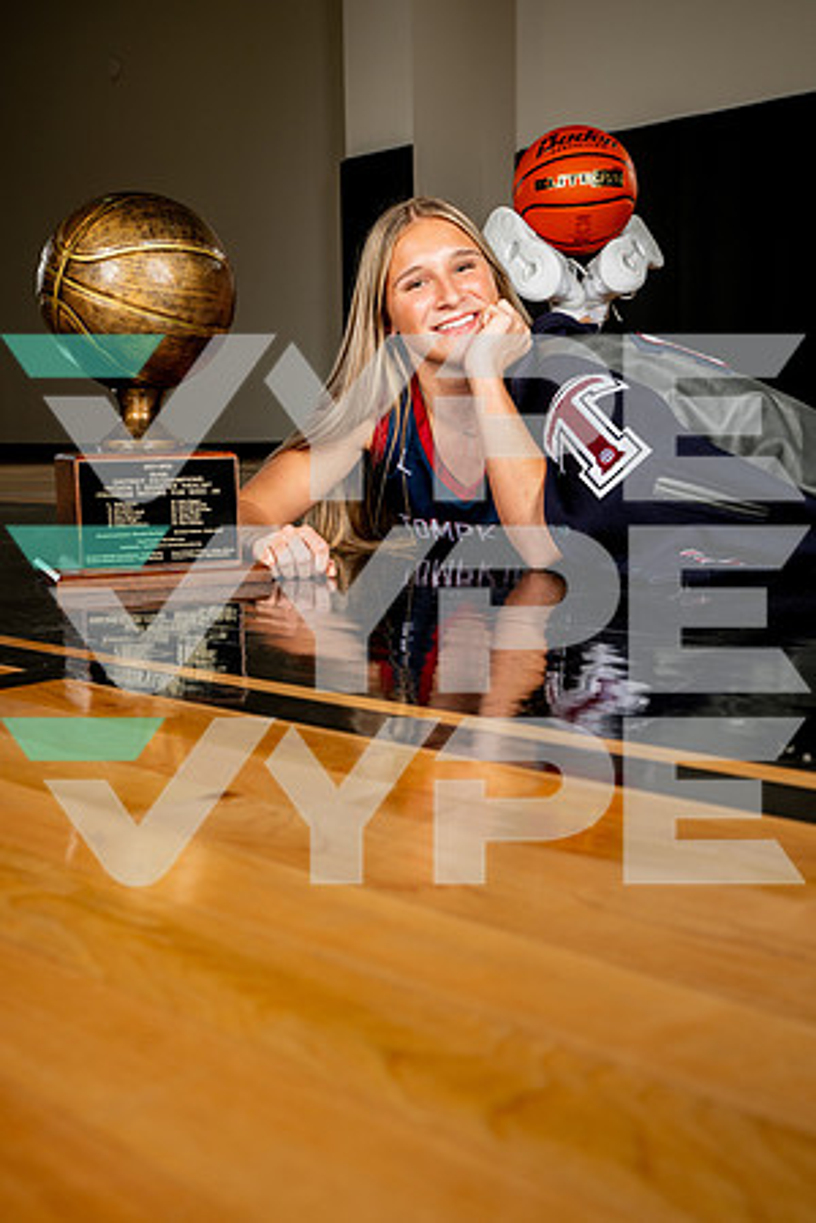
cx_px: 408
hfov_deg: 31.9
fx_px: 1428
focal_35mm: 42
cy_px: 612
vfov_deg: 46.4
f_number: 8
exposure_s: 1/500
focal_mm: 42
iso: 250
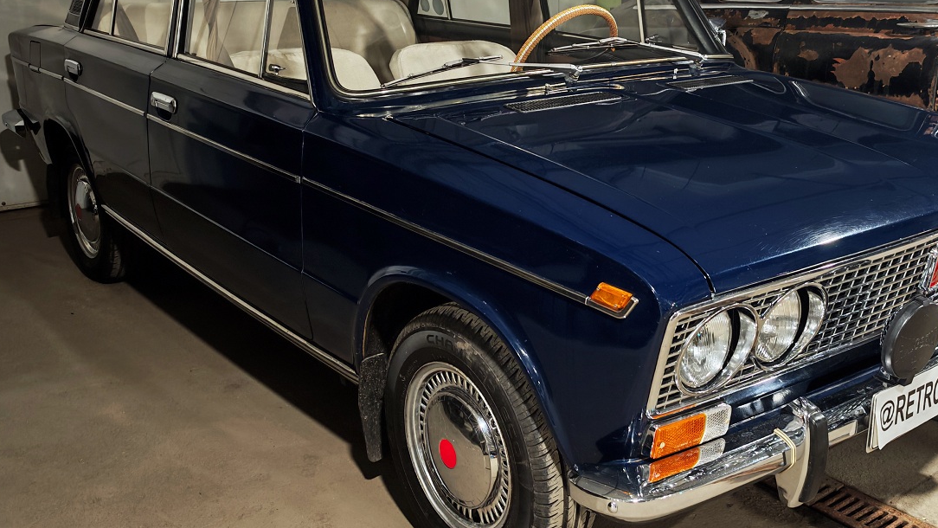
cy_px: 207
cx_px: 565
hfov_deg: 52.4
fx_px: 945
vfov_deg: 31.1
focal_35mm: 38
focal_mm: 6.83
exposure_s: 1/25
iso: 400
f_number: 2
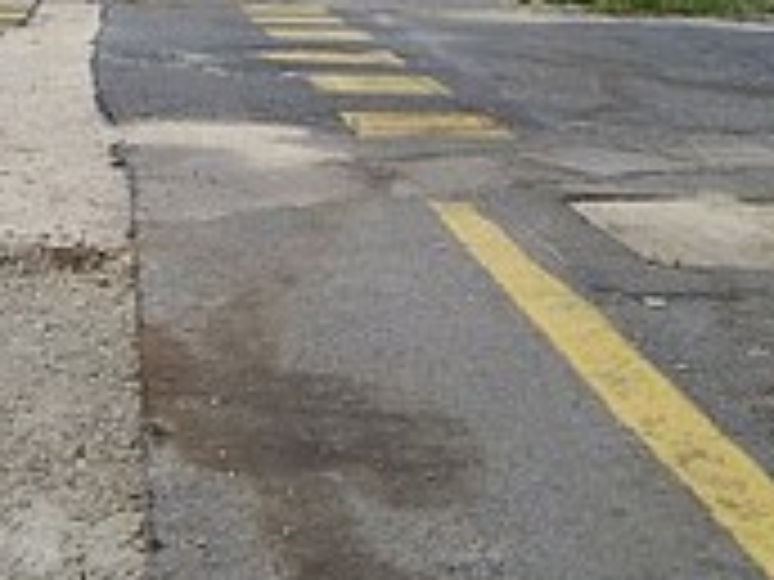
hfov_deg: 24.5
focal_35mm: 79
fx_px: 1766
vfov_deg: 18.5
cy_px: 126
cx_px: 225
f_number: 5.6
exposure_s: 1/500
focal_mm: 5.6
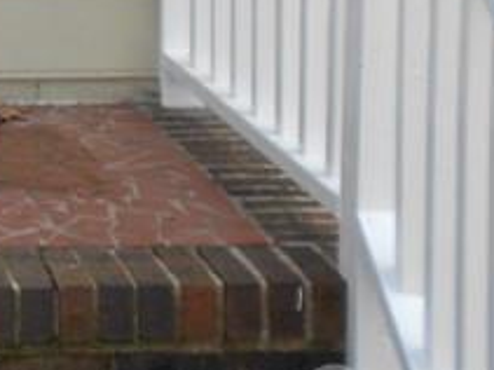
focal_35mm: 141
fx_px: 2011
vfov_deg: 9.8
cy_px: -363
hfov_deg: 12.9
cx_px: -335
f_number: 3.4
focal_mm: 5.1
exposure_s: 1/125
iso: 80
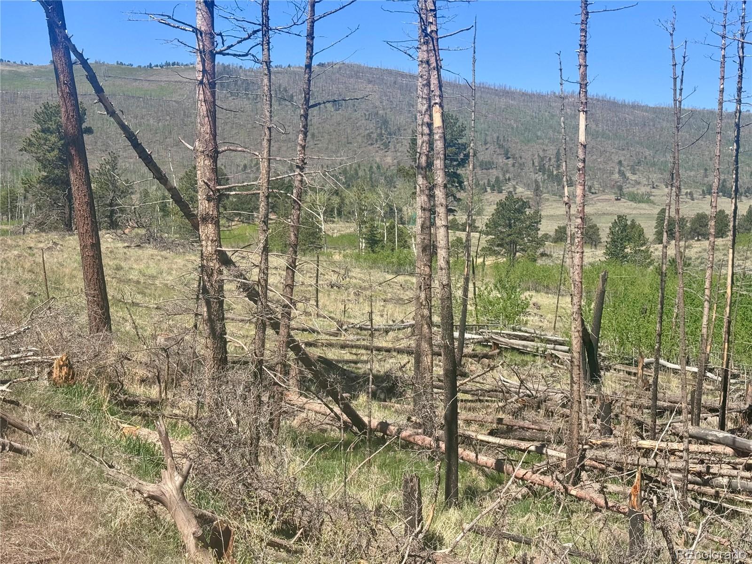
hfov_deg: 39.7
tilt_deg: -5.0
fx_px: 1043
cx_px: 376
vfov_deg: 30.3
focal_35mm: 48
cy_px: 282
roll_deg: -0.7
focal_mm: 6.76
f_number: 1.78
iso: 64
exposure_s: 1/3817
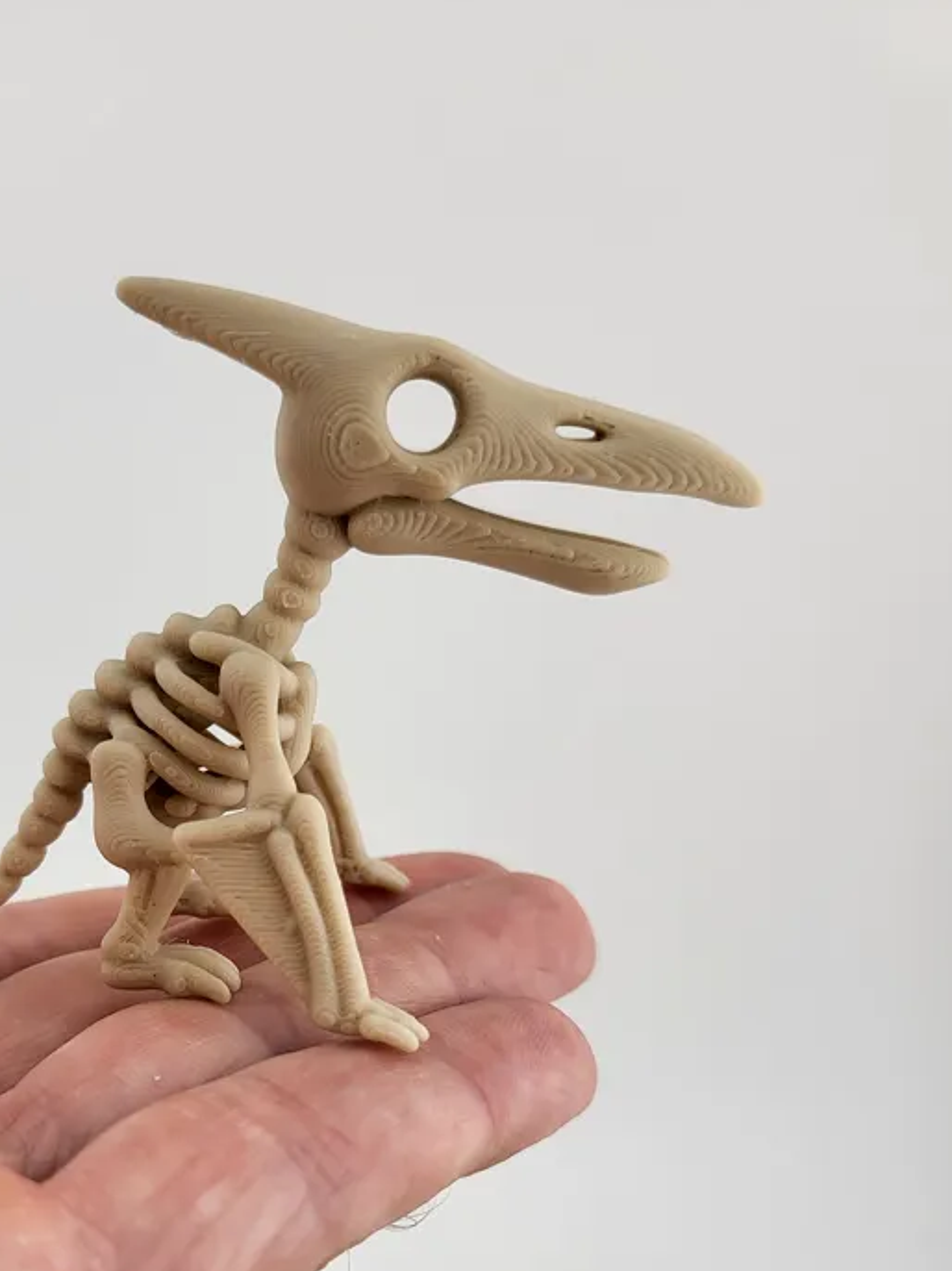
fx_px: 1284
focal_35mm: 35
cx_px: 309
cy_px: 906
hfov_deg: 40.1
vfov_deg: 51.1
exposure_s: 1/280
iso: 64
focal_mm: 5
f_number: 1.8
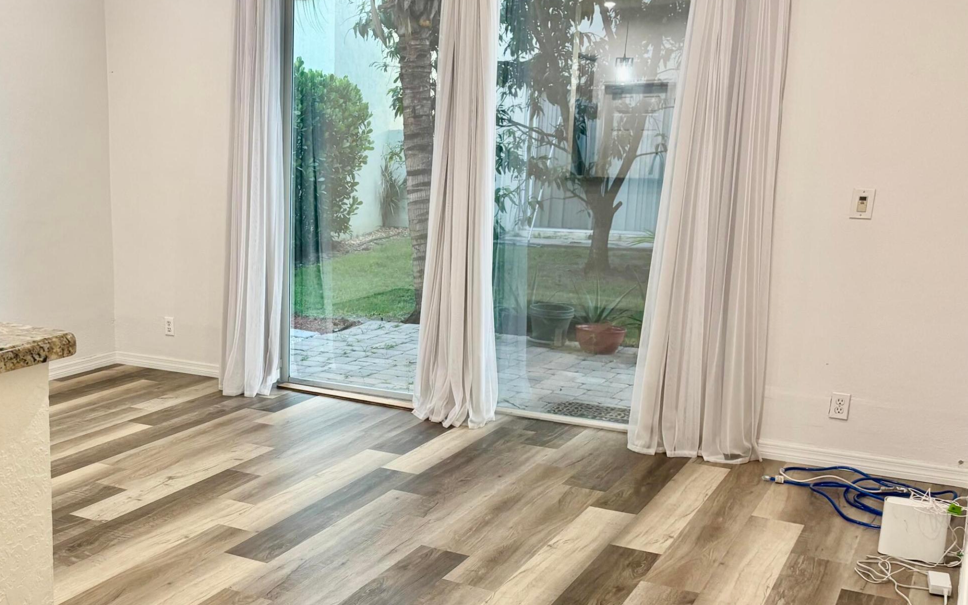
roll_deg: -0.4
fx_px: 1082
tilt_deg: -13.1
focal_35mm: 41
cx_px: 253
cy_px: 398
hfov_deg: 46.6
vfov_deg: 31.0
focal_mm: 5.96
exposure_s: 1/60
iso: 125
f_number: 1.6
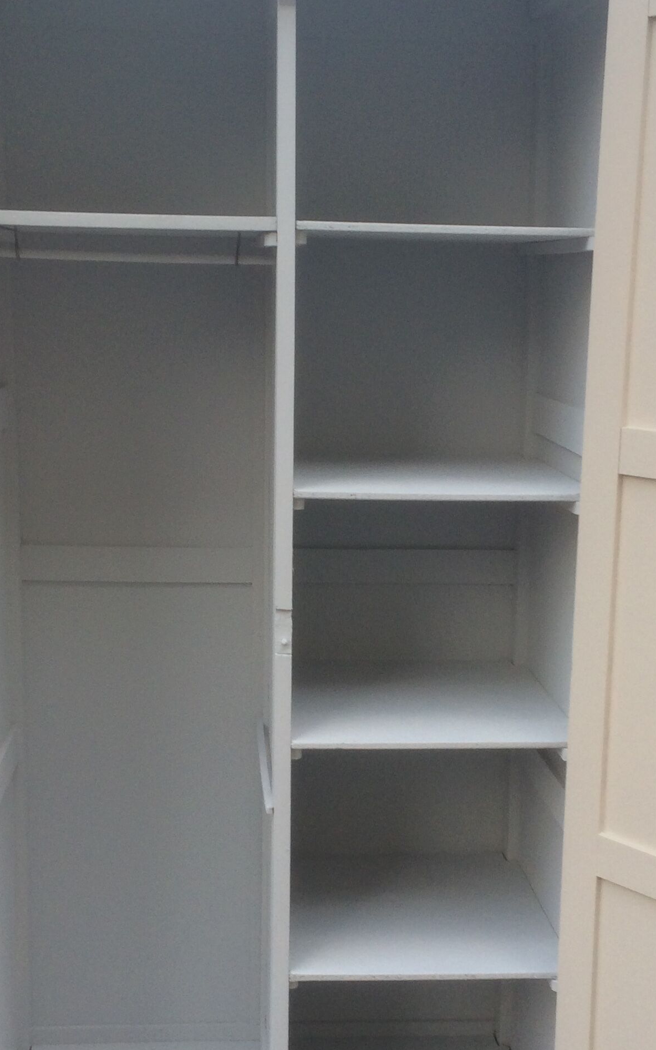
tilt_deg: -10.5
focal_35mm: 53
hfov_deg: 24.4
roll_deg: +0.3
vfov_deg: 38.1
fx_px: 1516
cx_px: 338
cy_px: 602
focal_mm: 4.15
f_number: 2.2
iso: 64
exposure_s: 1/100
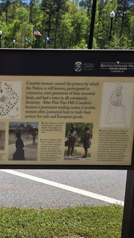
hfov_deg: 32.2
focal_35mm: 34
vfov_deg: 58.0
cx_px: 3
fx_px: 215
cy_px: 120
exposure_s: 1/2000
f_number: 1.8
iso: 25
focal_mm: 5.4
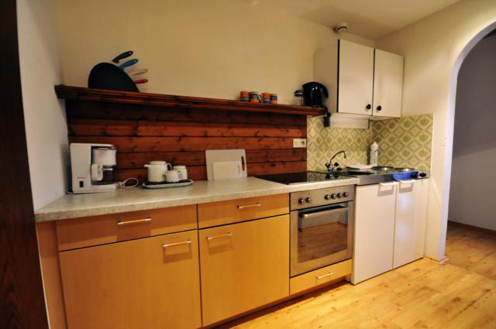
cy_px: 164
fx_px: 206
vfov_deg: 77.2
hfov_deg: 100.5
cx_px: 248
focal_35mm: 15
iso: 1000
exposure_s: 1/4
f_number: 9
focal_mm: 10
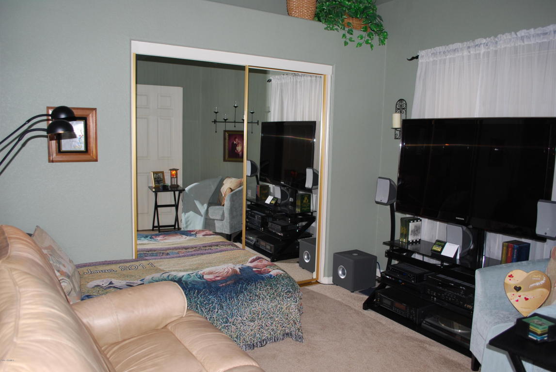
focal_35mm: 27
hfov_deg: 67.3
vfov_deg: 48.1
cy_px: 186
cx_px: 278
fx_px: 418
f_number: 3.5
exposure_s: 1/60
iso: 200
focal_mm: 18
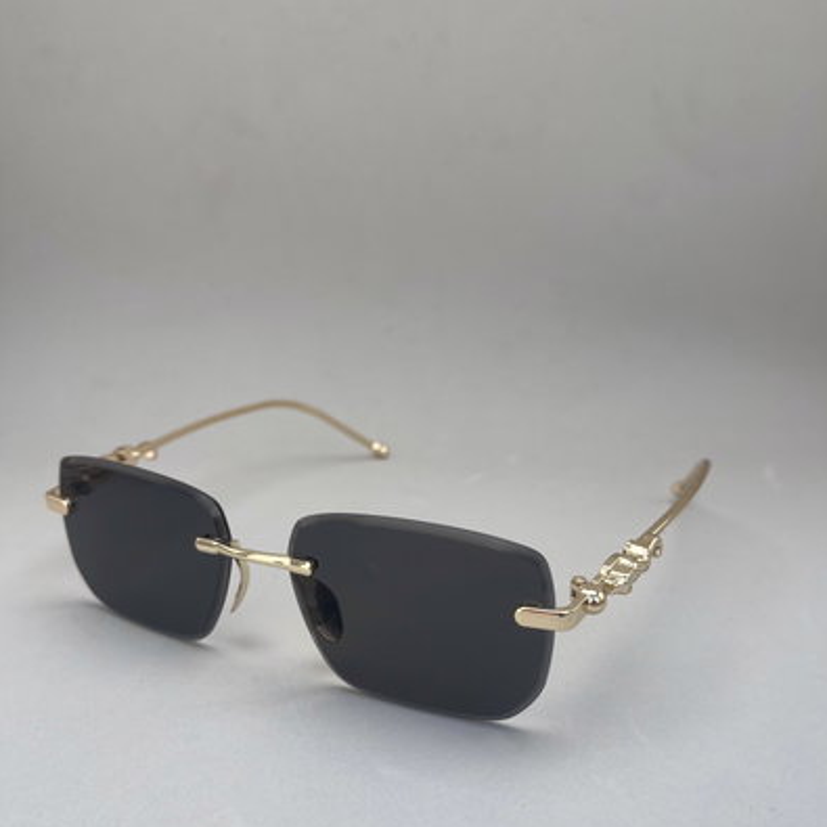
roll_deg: +0.4
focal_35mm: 31
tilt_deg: -20.6
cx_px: 415
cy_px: 455
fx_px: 838
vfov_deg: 52.4
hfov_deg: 52.5
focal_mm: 5.1
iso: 50
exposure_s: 1/513
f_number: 1.6
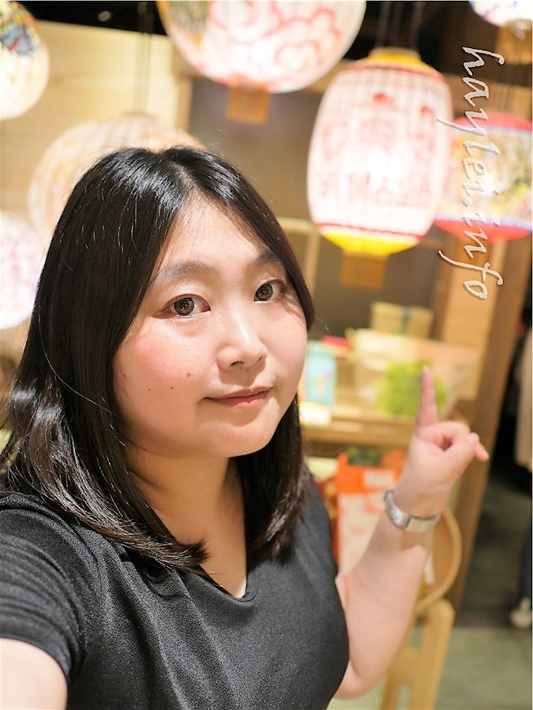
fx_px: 616
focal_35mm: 30
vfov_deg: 60.0
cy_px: 355
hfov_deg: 46.8
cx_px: 266
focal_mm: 15
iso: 200
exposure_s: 1/200
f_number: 1.7
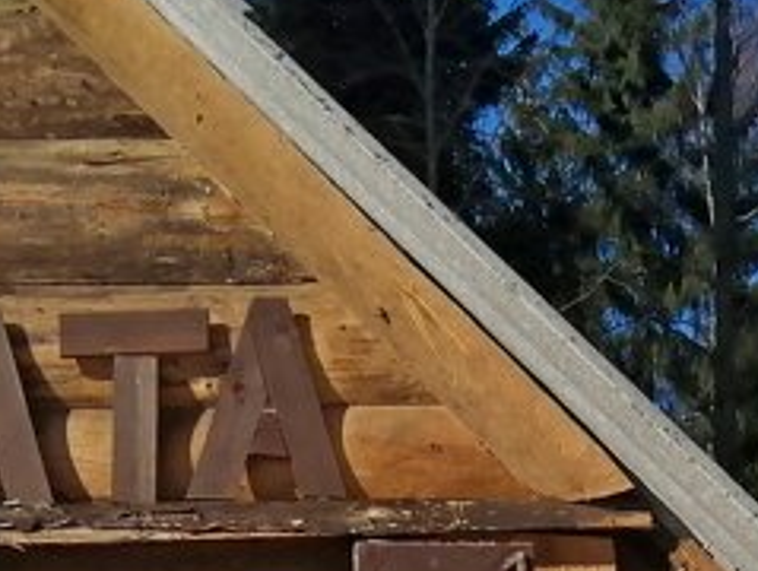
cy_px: 1172
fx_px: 2544
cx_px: 618
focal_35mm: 116
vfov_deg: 11.4
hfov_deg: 16.8
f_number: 1.8
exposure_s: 1/3472
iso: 50
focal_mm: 3.6
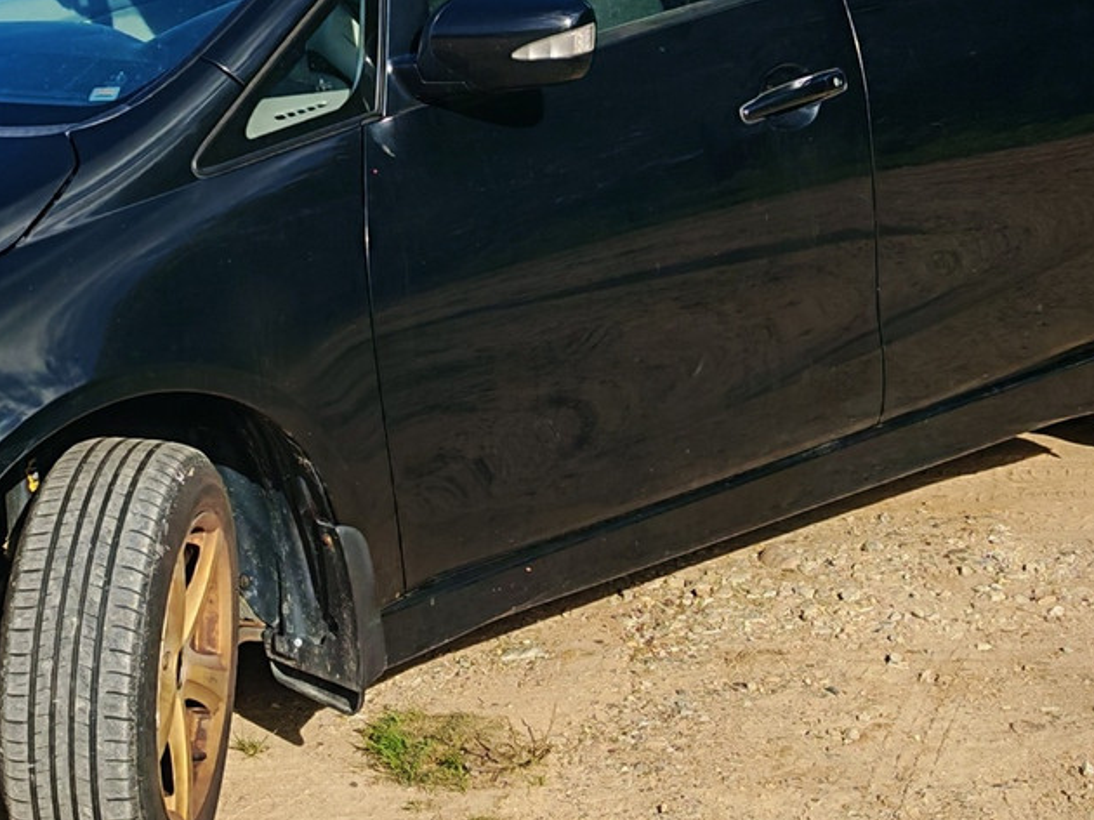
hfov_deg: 20.6
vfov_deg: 15.6
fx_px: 2970
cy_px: 151
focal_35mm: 94
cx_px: 175
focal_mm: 6.83
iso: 100
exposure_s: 1/6400
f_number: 2
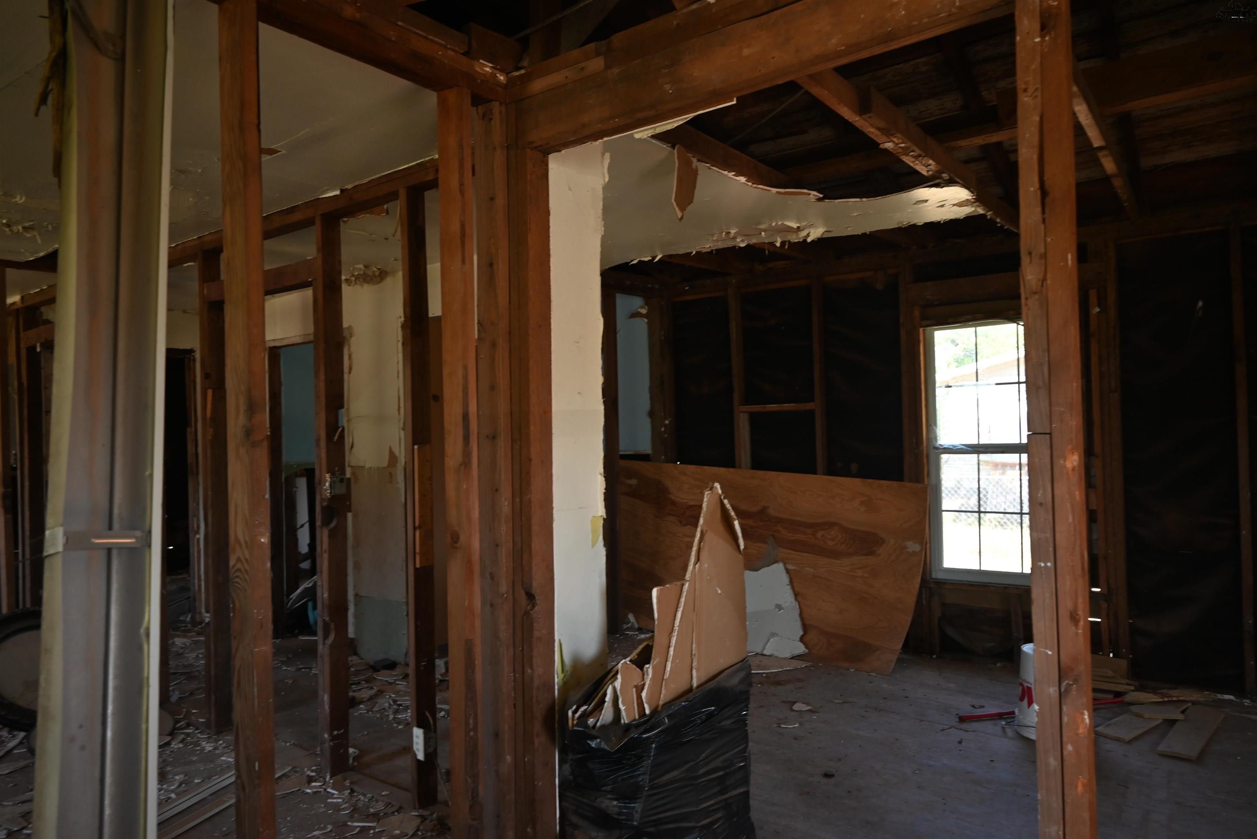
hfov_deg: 73.7
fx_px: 838
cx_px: 628
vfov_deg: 53.2
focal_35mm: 24
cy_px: 420
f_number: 4
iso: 320
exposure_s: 1/60
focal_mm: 24
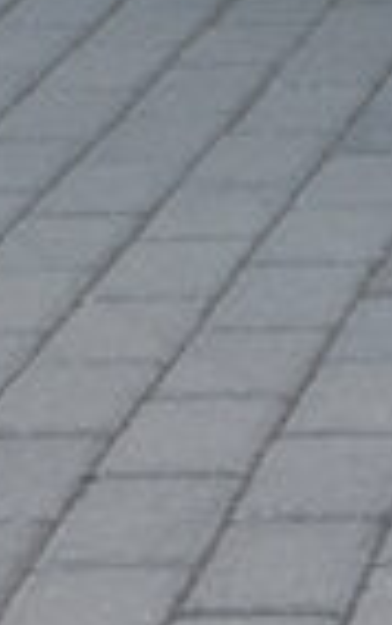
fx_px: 5766
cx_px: 1132
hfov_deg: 3.8
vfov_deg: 6.0
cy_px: -786
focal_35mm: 338
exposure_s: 1/60
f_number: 9
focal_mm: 30.5
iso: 160
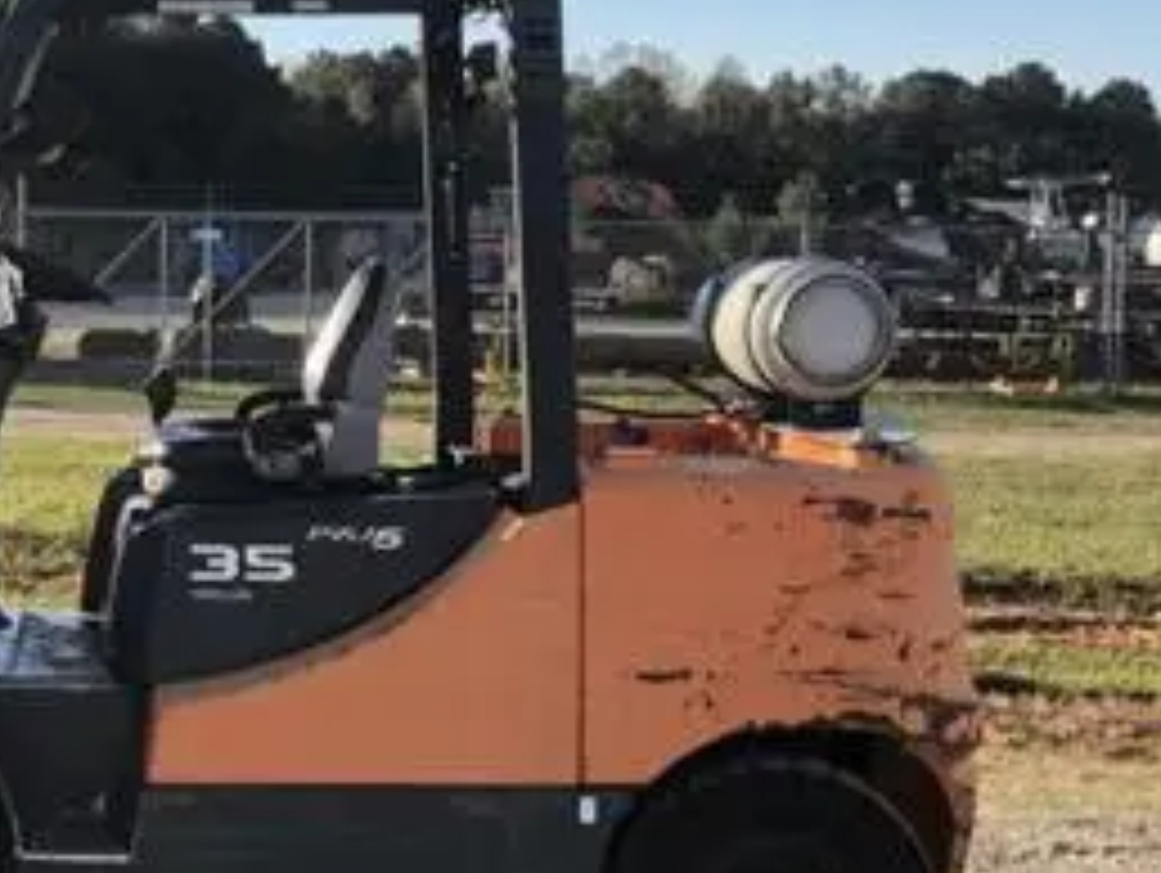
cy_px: 400
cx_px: 144
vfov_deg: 22.6
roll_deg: -0.3
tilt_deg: -3.3
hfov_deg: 28.8
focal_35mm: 65
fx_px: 2182
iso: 20
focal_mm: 4
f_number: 1.8
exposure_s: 1/345
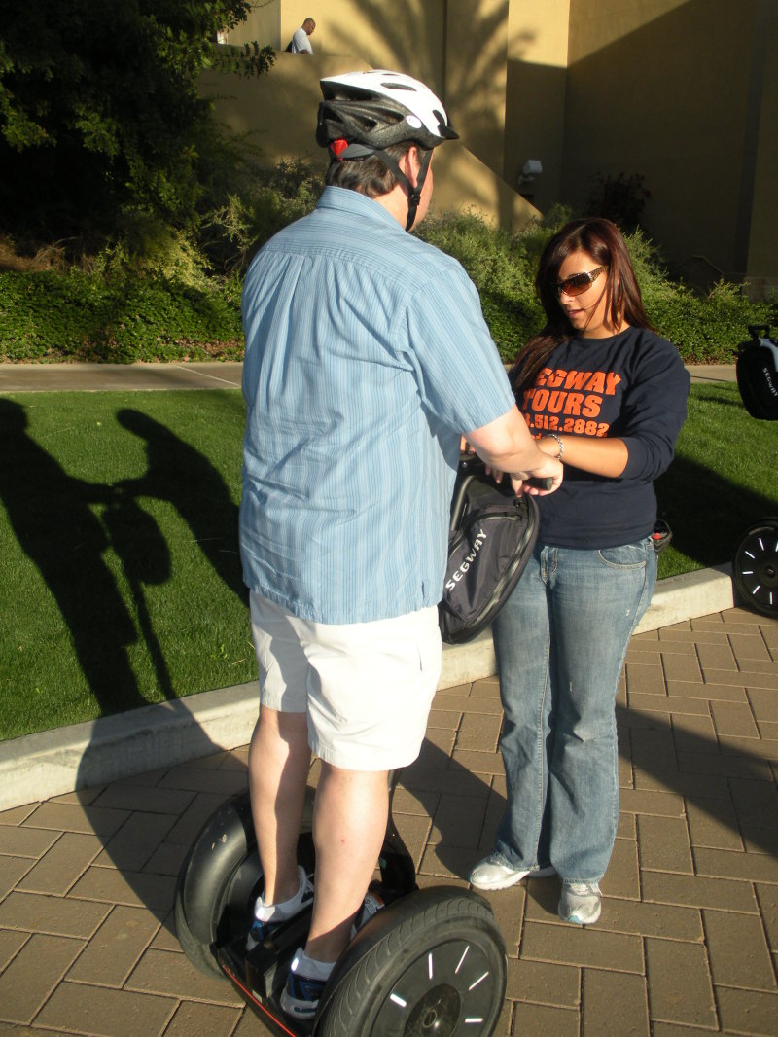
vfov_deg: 51.3
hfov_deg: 39.7
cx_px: 389
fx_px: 1078
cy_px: 518
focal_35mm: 36
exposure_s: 1/691
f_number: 3.5
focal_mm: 6.3
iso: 88
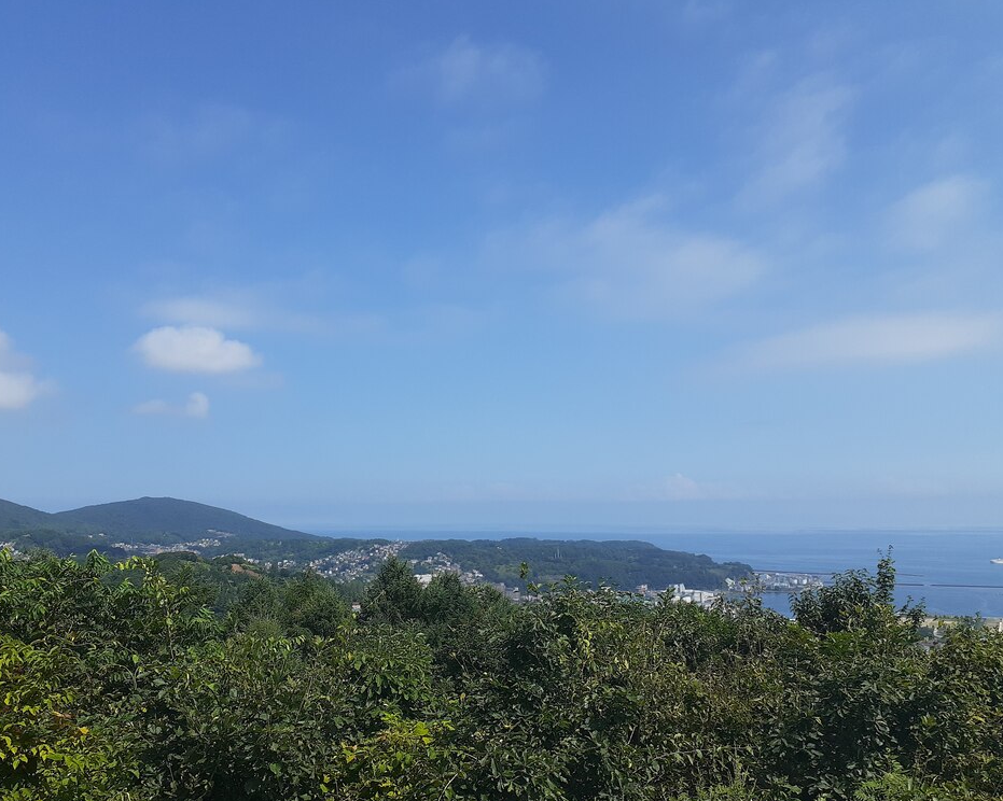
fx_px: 861
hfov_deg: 60.4
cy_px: 402
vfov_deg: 49.9
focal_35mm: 29
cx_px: 456
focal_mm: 3.6
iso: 100
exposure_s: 1/1890
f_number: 1.9
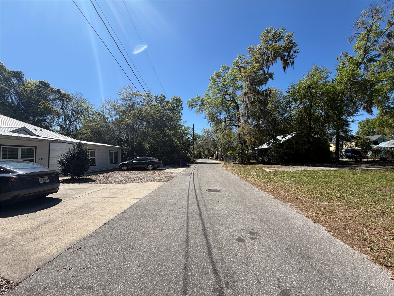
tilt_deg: +3.6
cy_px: 148
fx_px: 159
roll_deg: +0.9
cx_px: 197
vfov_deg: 85.7
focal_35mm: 14
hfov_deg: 102.1
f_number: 2.2
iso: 32
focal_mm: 2.22
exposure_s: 1/770
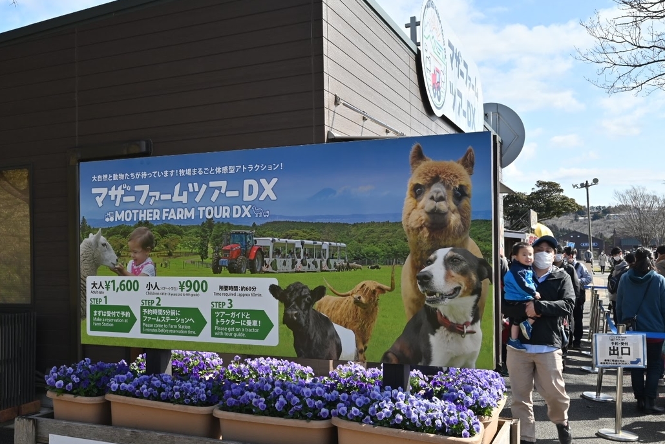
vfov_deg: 37.8
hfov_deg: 54.4
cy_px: 241
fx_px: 646
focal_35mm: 35
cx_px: 302
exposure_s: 1/60
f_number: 14
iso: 160
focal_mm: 30
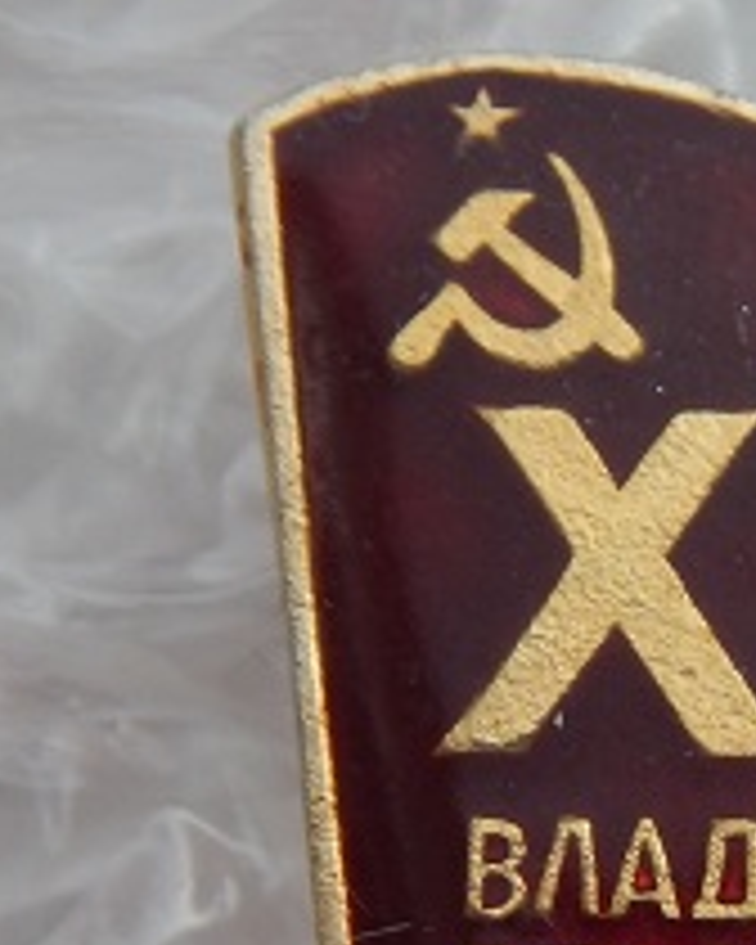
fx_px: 5929
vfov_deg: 9.1
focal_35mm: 212
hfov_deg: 7.3
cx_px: 788
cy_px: 864
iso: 125
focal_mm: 13.5
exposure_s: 1/800
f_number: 4.2
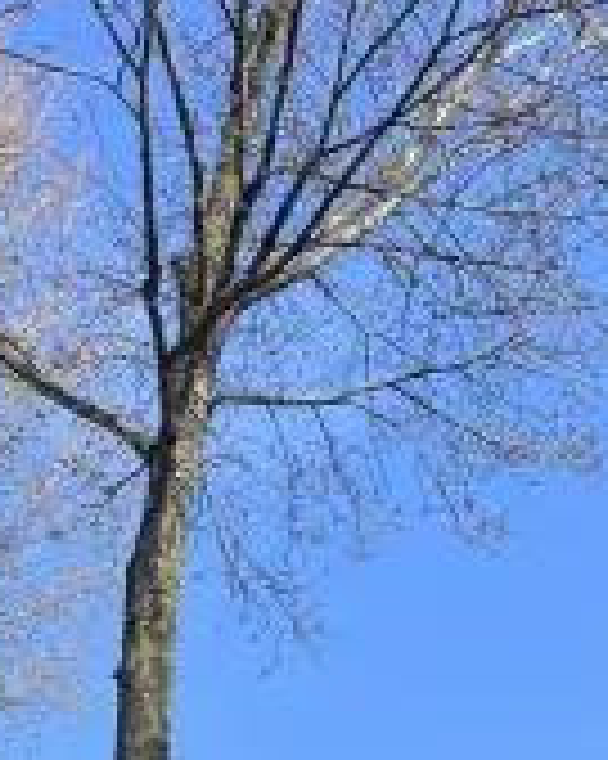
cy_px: 890
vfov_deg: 27.9
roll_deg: +1.3
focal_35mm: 60
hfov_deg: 25.0
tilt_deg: +19.7
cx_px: 464
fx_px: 1351
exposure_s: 1/1862
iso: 50
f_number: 1.6
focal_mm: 5.1
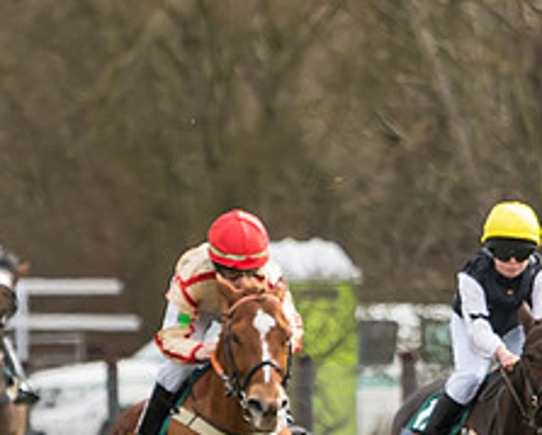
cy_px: 576
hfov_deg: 1.3
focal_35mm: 1512
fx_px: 24286
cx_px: 744
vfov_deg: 1.0
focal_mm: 200
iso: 250
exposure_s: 1/800
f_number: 4
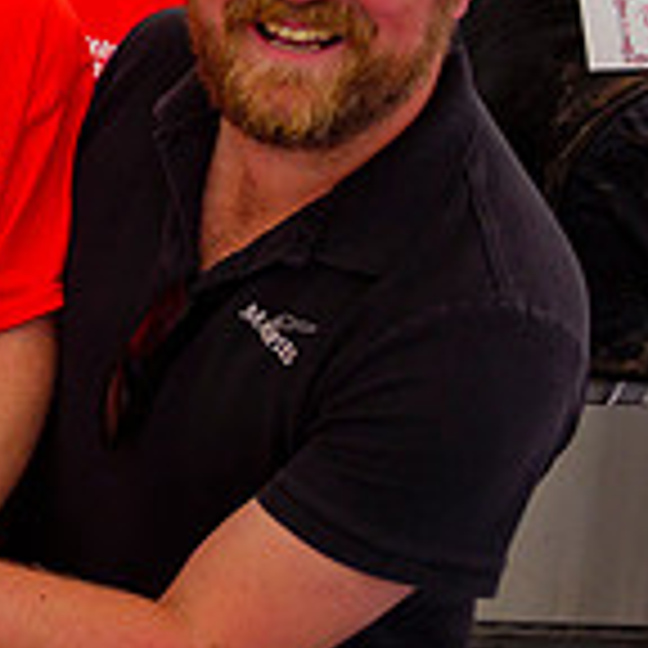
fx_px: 2181
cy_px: 97
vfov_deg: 16.7
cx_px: -630
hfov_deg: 14.3
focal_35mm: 103
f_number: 2.5
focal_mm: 14
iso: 200
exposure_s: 1/400
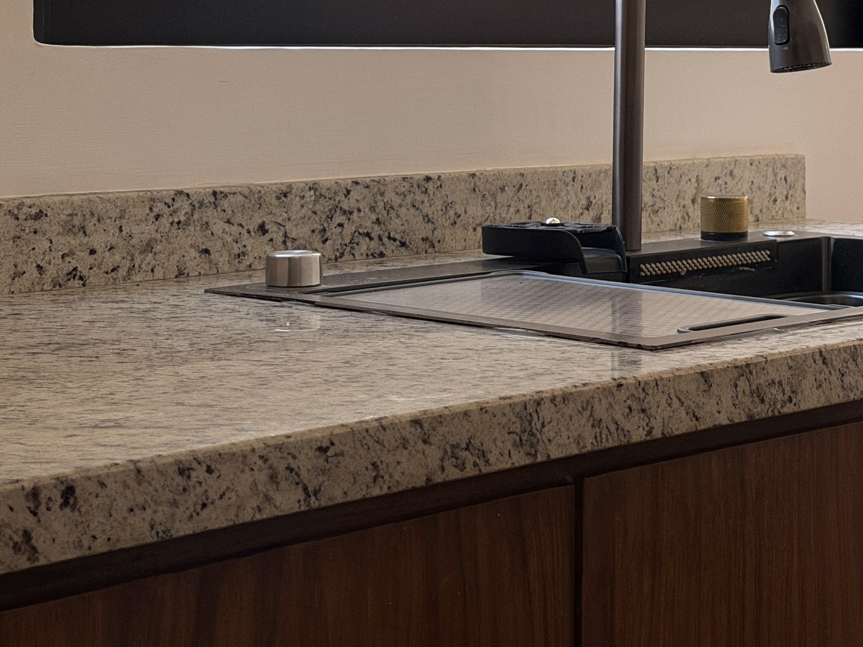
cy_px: 67
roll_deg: -0.6
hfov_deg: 21.9
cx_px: 584
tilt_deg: -1.6
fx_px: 2219
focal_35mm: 89
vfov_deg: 16.4
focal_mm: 6.76
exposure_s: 1/1754
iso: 80
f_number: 1.78
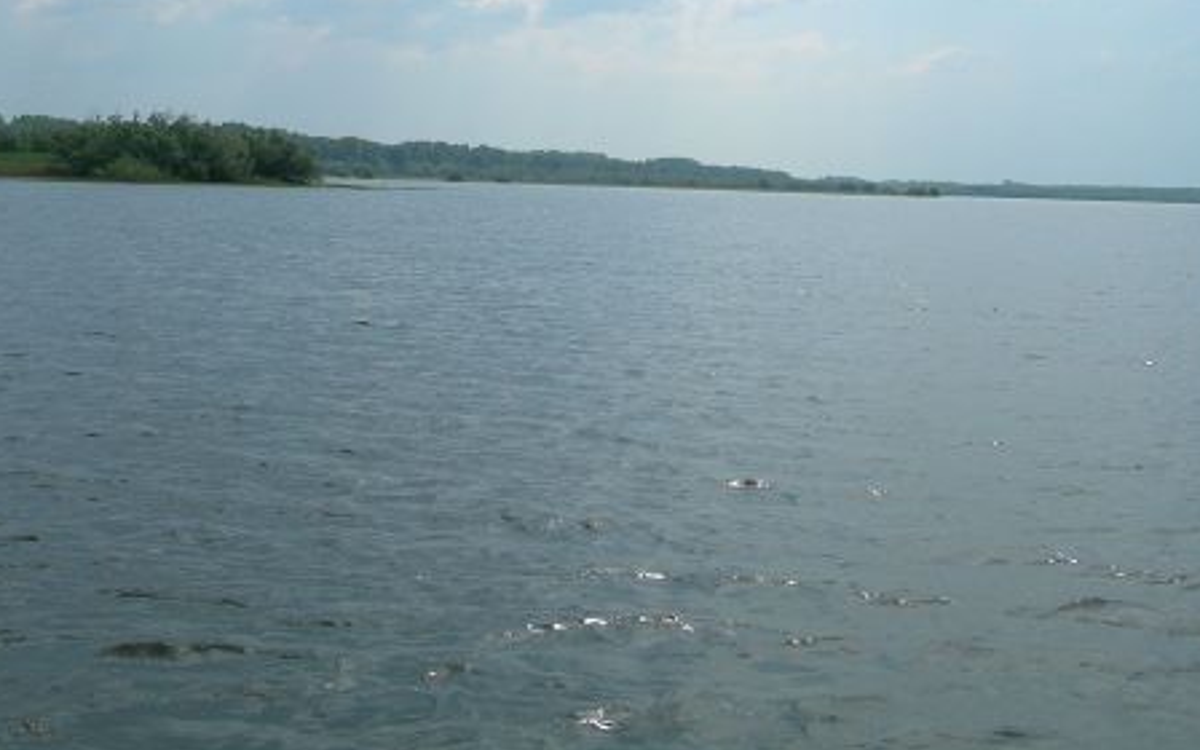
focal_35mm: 54
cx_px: 447
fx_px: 1766
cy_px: 161
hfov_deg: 37.3
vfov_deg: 23.7
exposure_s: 1/958
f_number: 4.8
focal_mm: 7.8
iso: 50
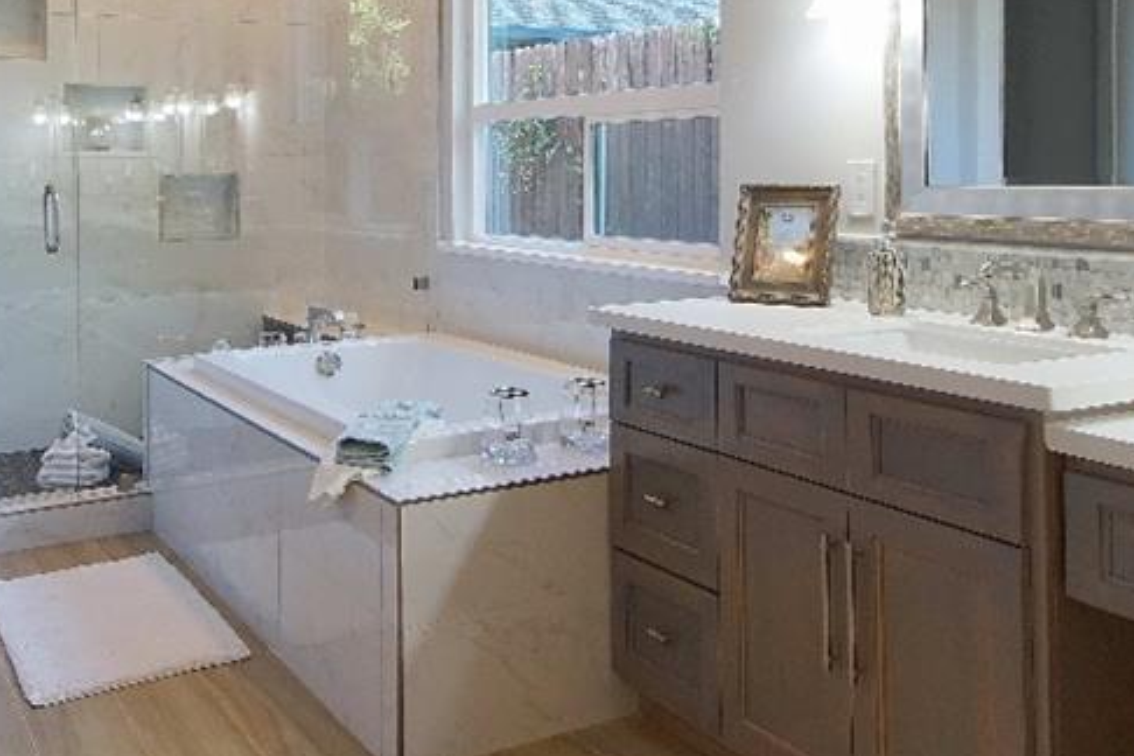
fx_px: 1165
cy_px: 147
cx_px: 450
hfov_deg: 51.5
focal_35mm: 37
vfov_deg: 34.8
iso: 125
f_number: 9
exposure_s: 1/4
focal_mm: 12
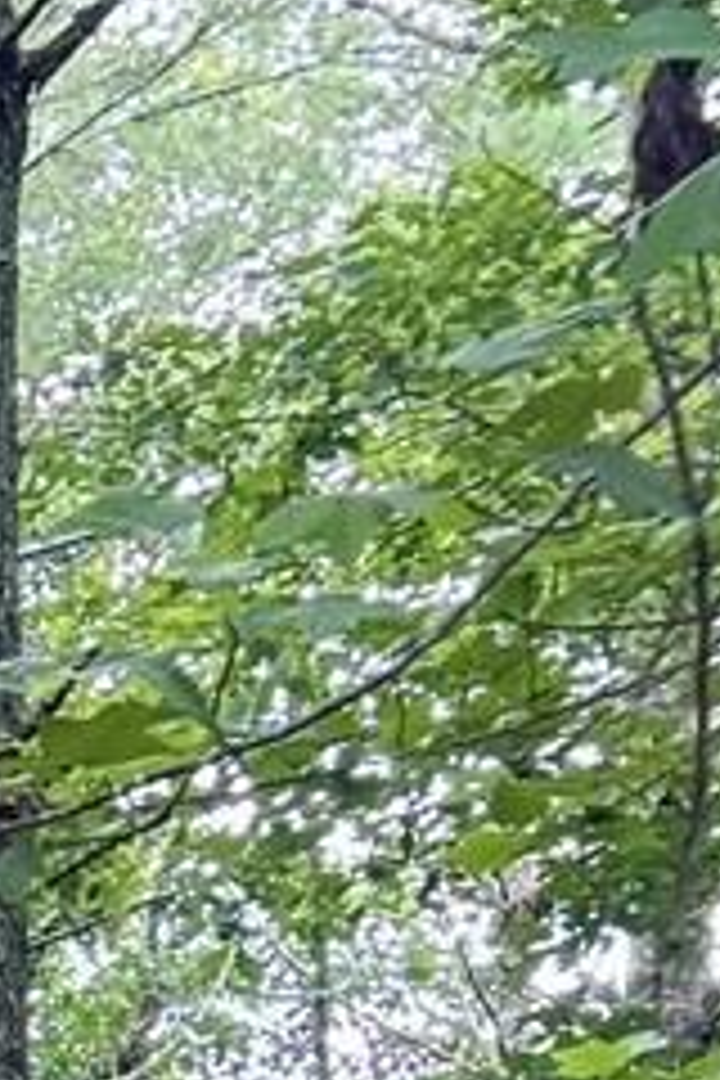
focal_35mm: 213
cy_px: 2714
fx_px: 6390
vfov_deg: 8.7
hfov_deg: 5.6
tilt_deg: -7.0
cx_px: -2070
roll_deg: +3.7
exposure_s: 1/121
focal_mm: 6.76
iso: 125
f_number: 1.78
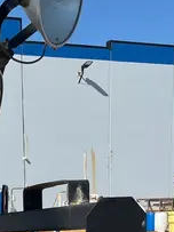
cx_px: -16
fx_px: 631
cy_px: 361
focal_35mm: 94
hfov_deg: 15.3
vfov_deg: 18.3
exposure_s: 1/4854
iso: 50
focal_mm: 5.1
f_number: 1.6
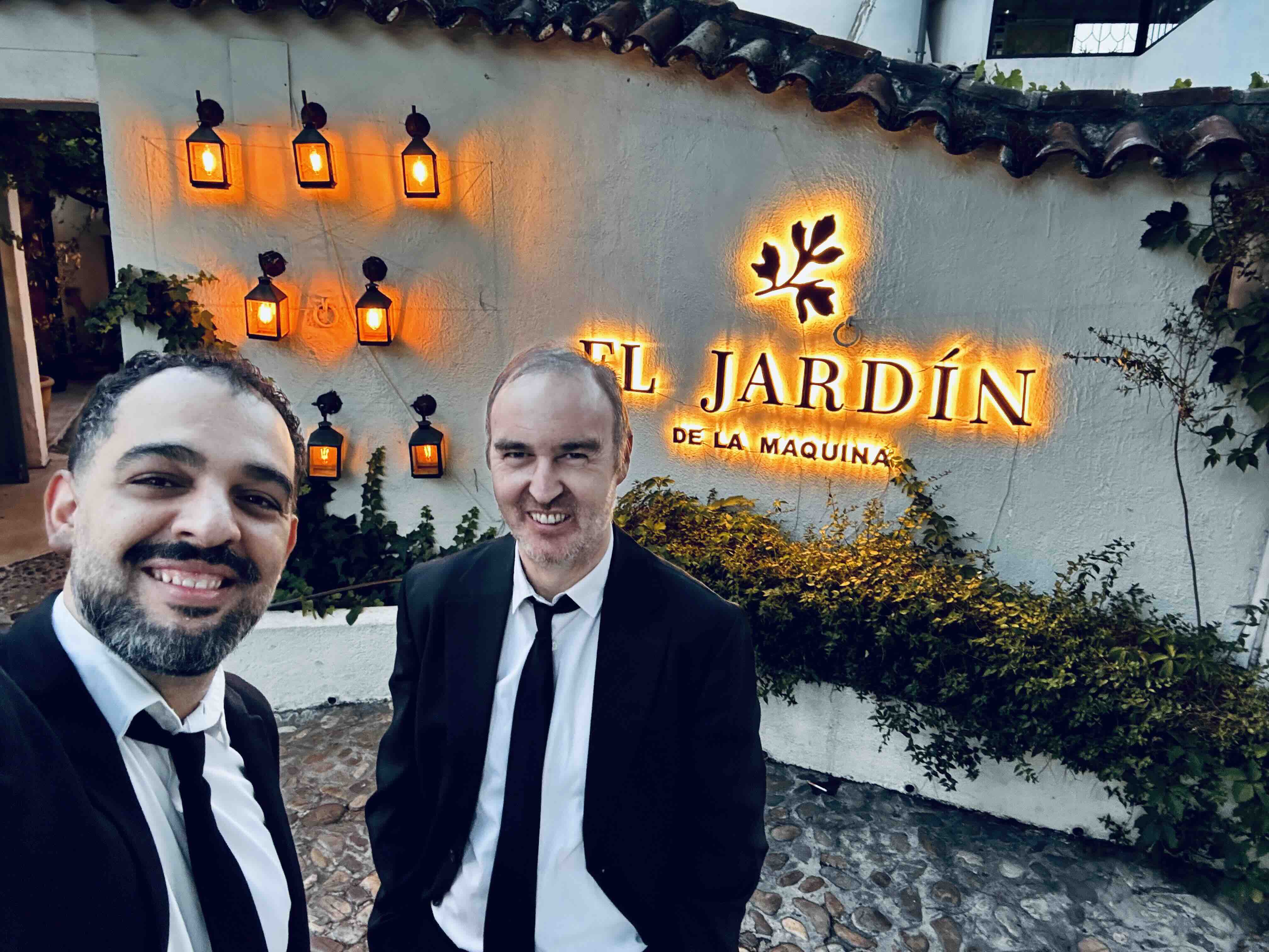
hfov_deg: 73.9
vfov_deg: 58.9
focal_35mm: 23
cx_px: 634
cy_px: 476
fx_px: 843
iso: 320
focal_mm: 2.69
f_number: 1.9
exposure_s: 1/33
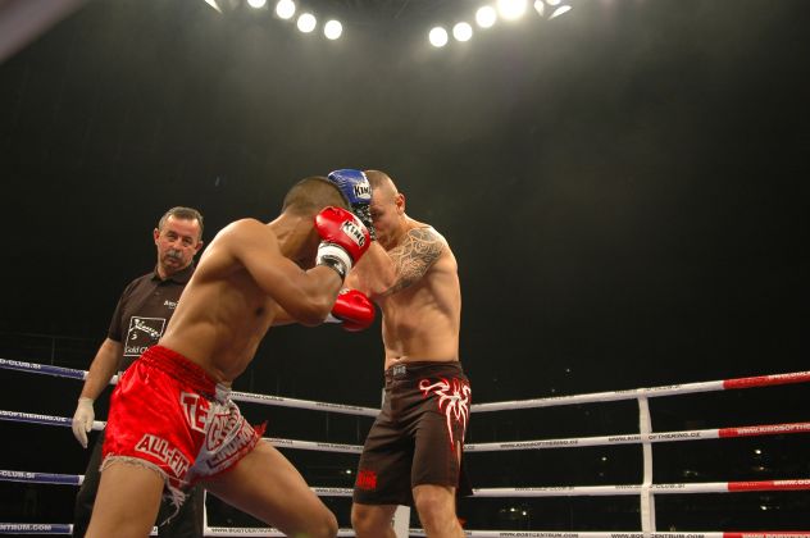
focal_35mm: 42
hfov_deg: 46.4
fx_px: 944
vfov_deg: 31.8
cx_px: 405
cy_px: 269
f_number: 2.8
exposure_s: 1/500
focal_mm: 28
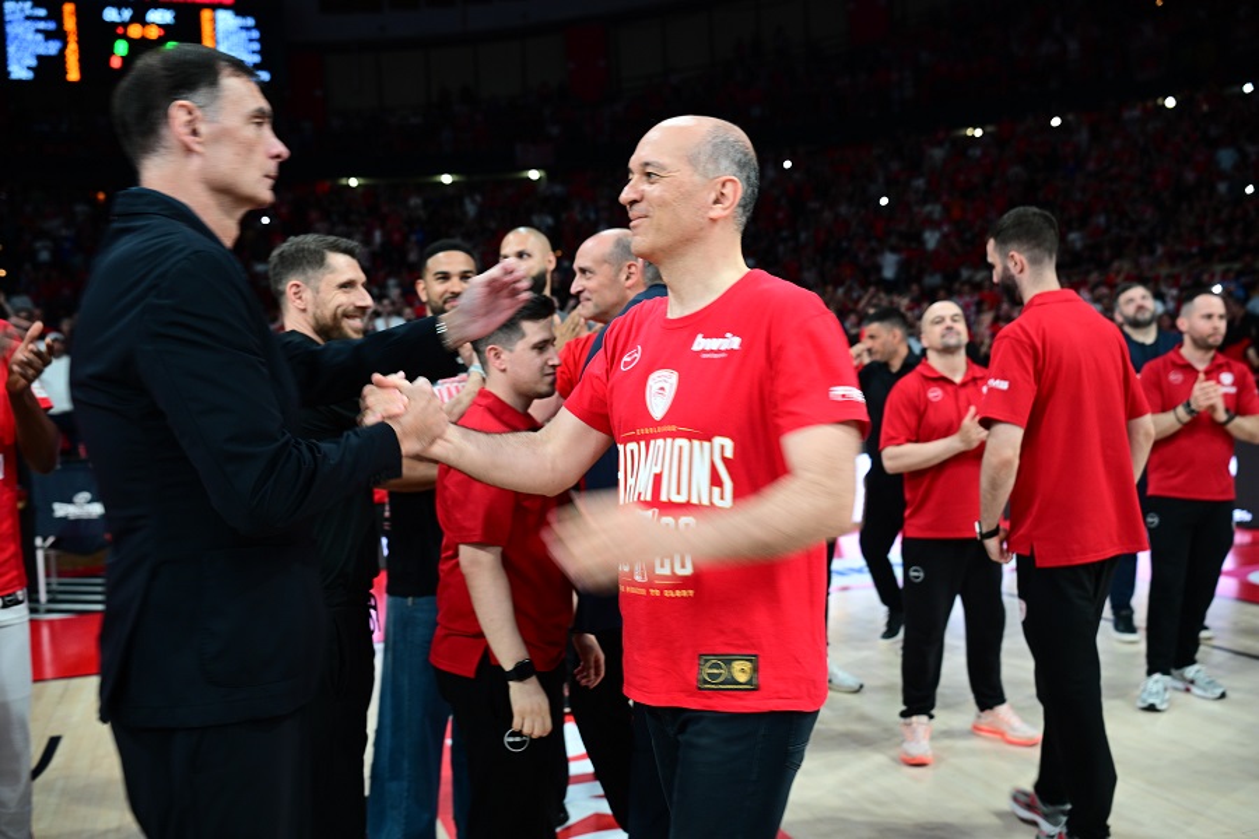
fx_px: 1224
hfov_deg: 54.4
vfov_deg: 37.9
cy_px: 420
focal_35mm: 35
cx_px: 630
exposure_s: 1/80
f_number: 3.2
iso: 800
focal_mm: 35
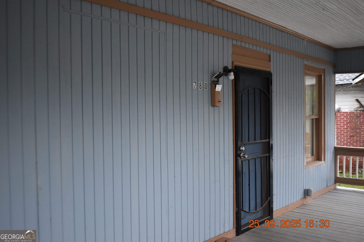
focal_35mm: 39
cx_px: 182
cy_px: 121
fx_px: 394
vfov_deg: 34.2
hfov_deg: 49.6
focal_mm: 26
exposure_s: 1/125
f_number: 4
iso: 1100
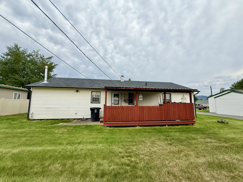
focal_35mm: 14
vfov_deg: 85.7
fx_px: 98
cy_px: 91
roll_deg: -0.7
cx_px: 122
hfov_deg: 102.1
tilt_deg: +7.5
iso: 50
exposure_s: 1/486
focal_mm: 2.22
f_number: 2.2
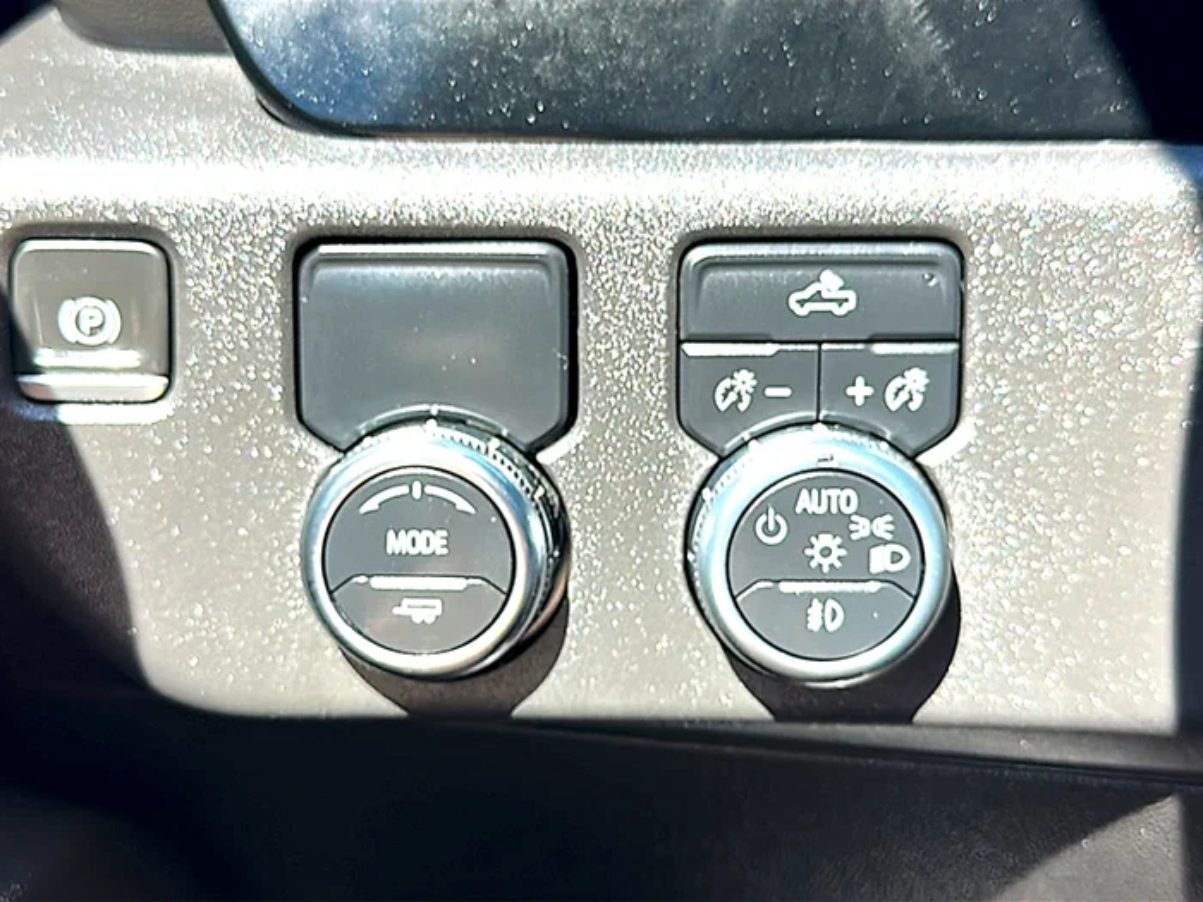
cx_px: 602
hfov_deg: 50.1
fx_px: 1286
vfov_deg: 38.7
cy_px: 451
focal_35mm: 37
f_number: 1.78
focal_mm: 6.86
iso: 50
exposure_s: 1/90
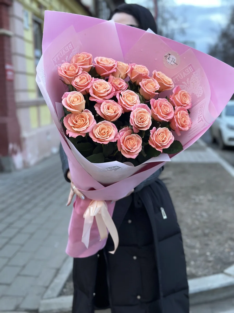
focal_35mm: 48
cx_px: 117
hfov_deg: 30.3
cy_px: 156
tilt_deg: -6.6
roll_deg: +2.8
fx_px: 433
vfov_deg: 39.7
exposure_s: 1/50
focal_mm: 6.86
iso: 320
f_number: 1.78
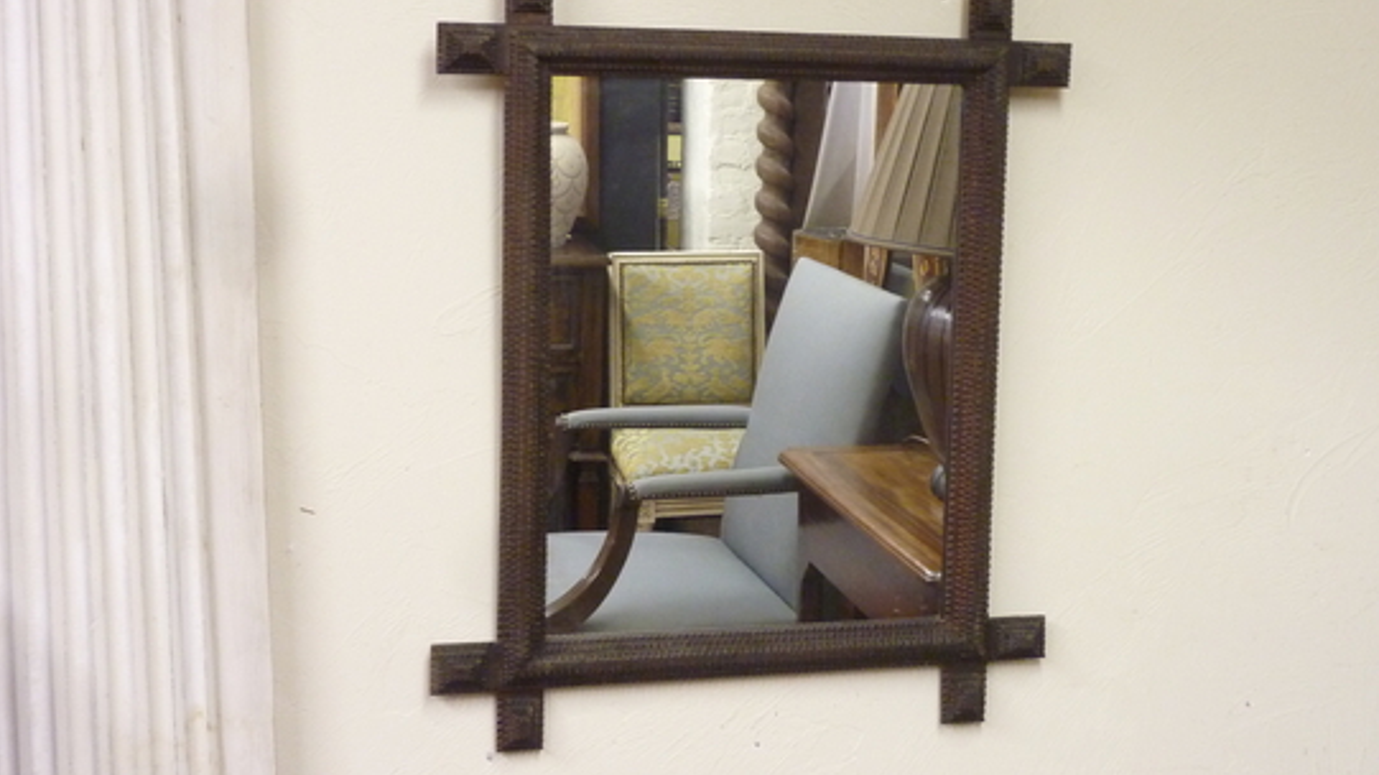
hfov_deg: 36.0
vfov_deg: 20.7
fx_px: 2120
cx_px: 760
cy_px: 372
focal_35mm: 58
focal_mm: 7.9
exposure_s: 1/13
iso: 400
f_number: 3.8
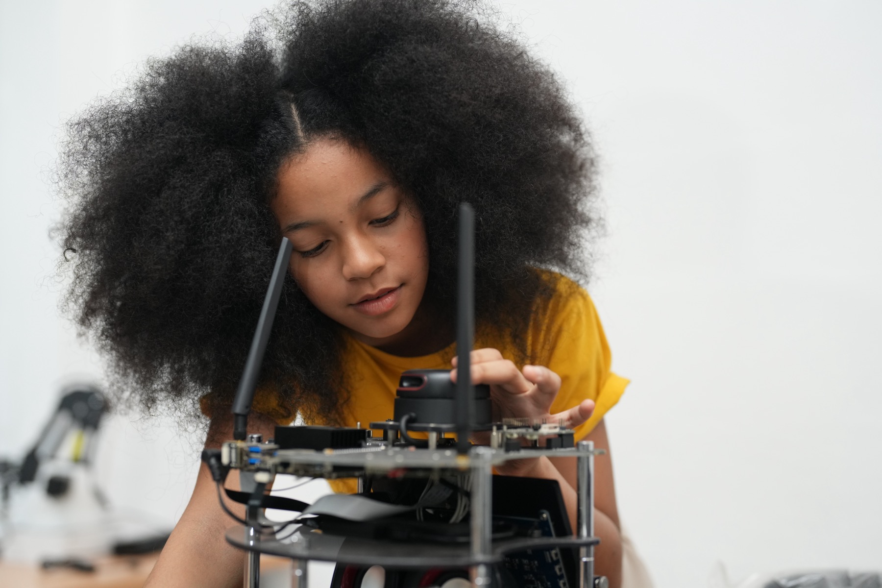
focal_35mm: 50
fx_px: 1225
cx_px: 441
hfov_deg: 39.6
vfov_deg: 27.0
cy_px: 294
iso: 1250
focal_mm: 50
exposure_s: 1/285
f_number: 2
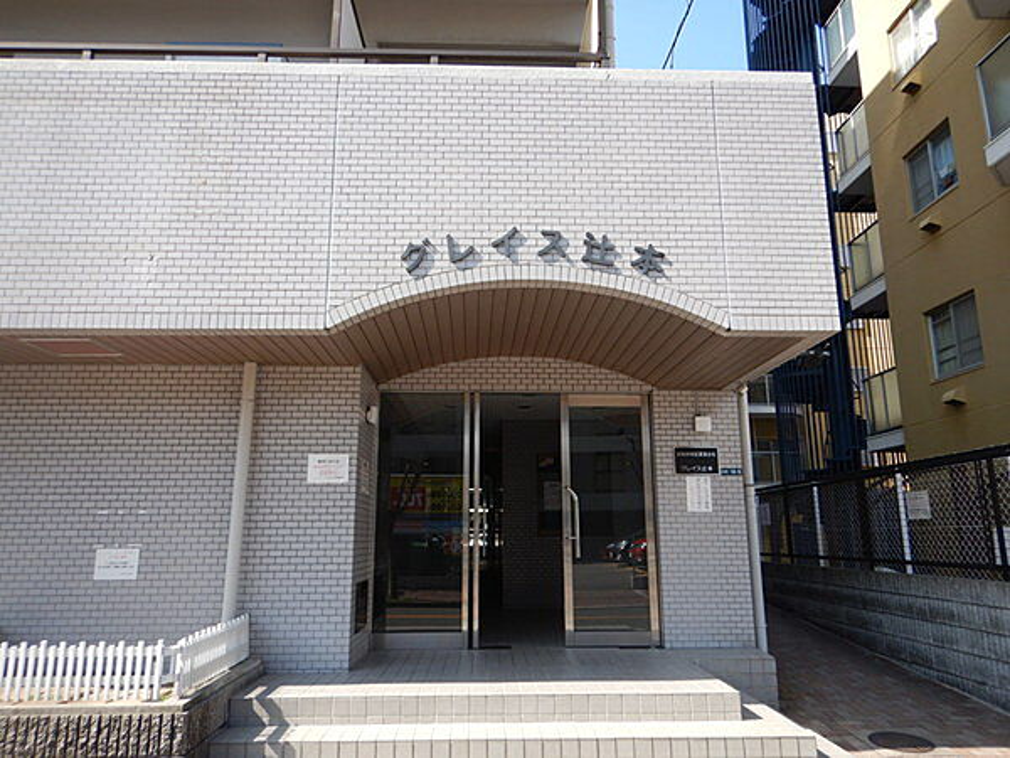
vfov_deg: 56.8
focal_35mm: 24
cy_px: 379
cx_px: 505
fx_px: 700
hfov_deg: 71.6
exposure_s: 1/800
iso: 125
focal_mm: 4.3
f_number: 2.8
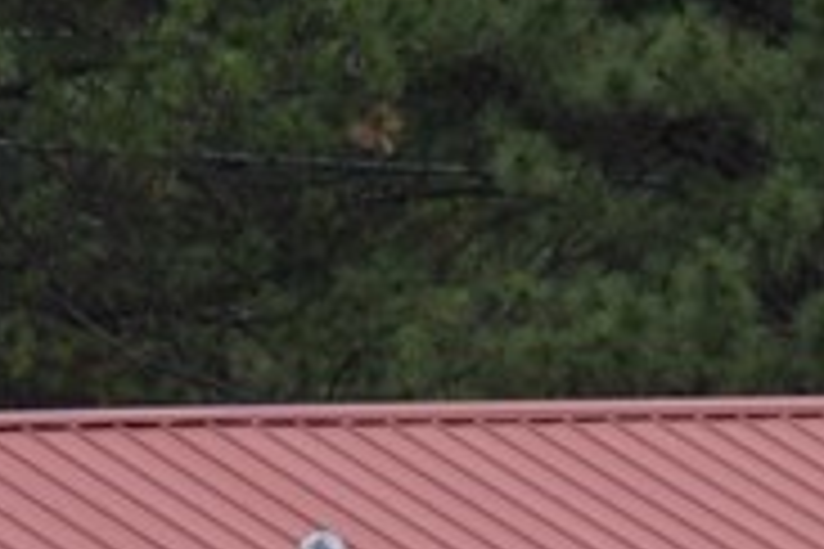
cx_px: 930
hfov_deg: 3.3
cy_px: 1033
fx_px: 14282
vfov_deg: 2.2
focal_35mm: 624
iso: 200
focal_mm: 70
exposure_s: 1/640
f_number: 6.3
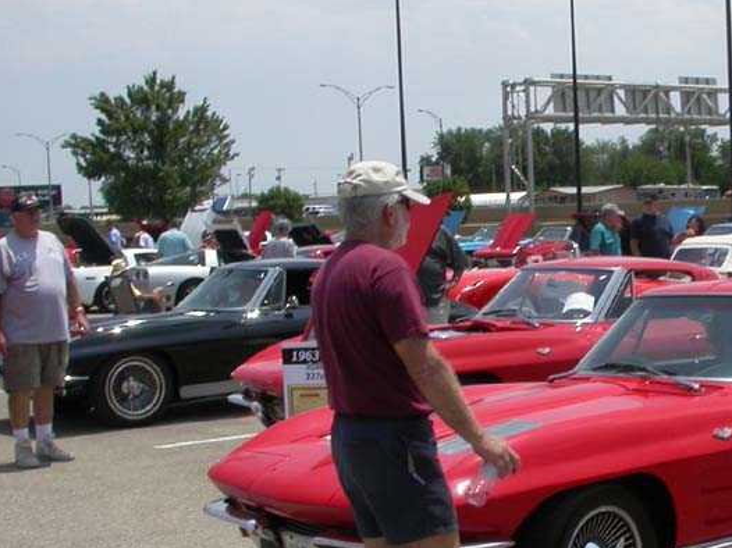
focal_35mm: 74
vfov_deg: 19.8
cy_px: 396
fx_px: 1564
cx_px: 643
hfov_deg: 25.6
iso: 100
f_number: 7.5
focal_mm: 7.85
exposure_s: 1/464
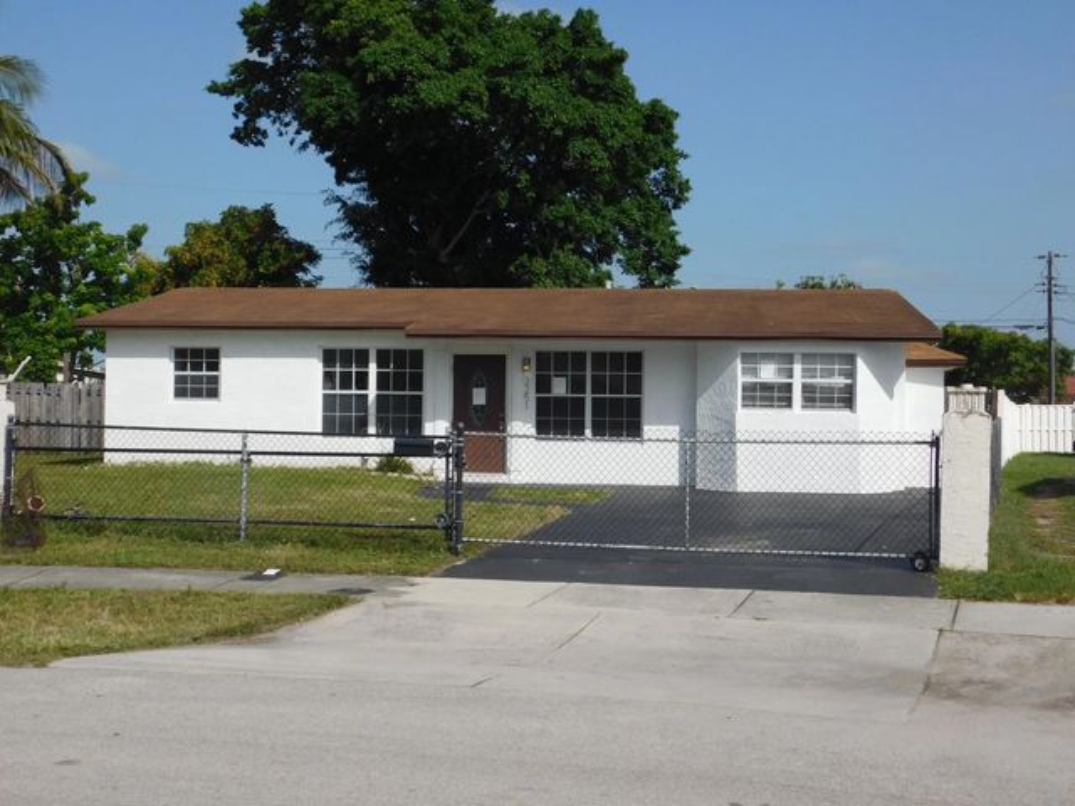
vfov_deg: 32.2
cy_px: 403
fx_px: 1397
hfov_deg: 42.1
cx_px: 538
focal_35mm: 45
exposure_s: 1/500
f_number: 7.4
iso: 125
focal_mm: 8
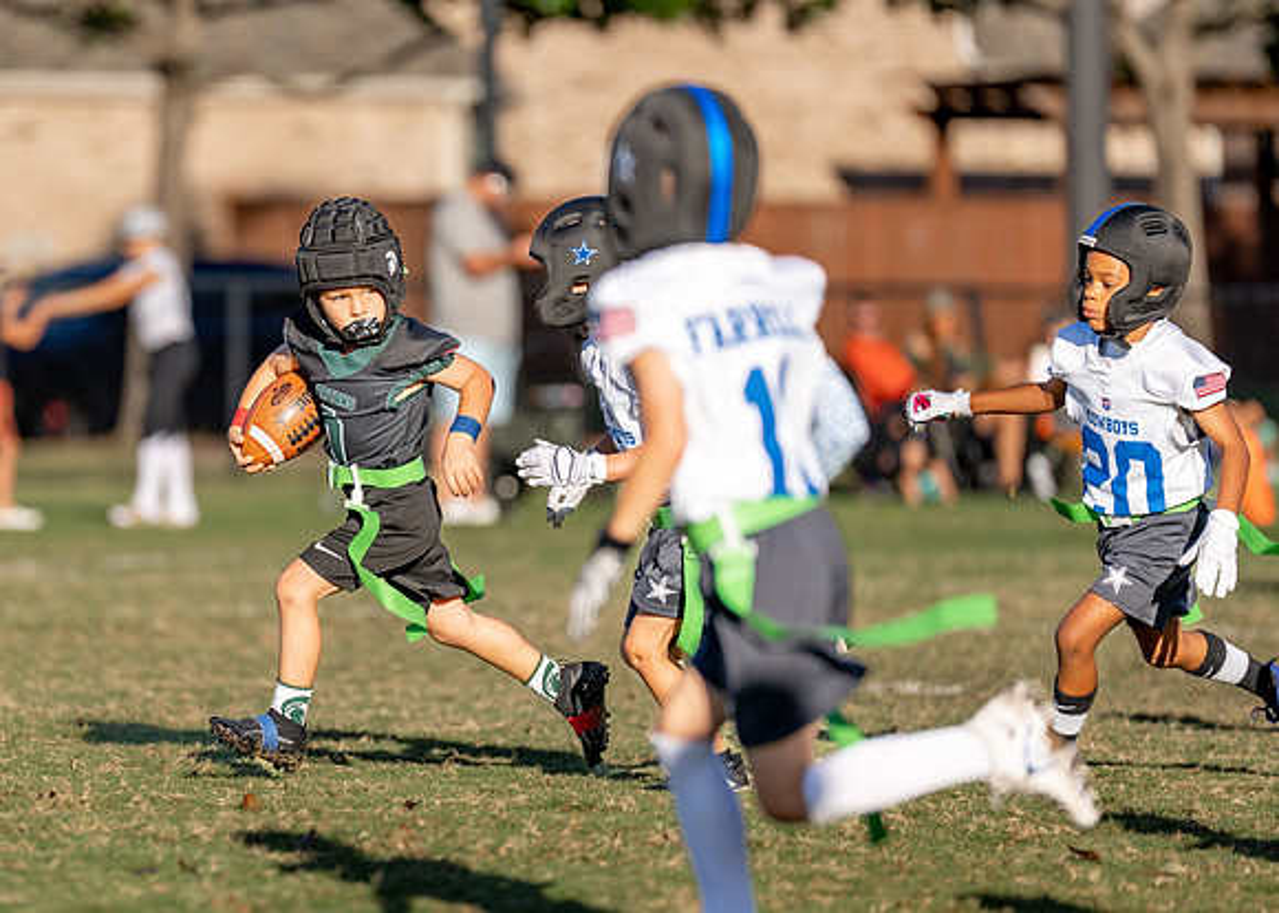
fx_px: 10816
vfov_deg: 4.8
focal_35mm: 298
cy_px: 457
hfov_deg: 6.8
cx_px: 311
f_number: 2.8
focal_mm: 200
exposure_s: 1/2000
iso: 100
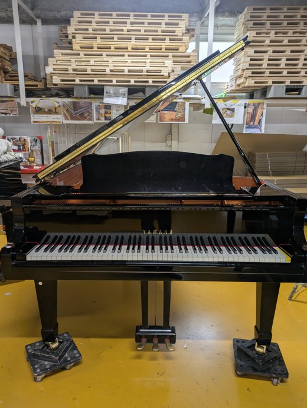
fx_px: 307
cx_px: 149
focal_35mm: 26
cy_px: 201
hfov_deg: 53.1
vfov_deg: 67.3
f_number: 1.89
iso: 96
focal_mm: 5.43
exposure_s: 1/40
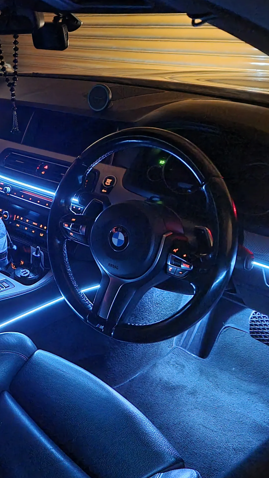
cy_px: 239
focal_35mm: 35
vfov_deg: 56.6
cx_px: 17
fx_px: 444
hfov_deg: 31.8
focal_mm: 6.7
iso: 1600
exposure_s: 1/10
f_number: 1.8
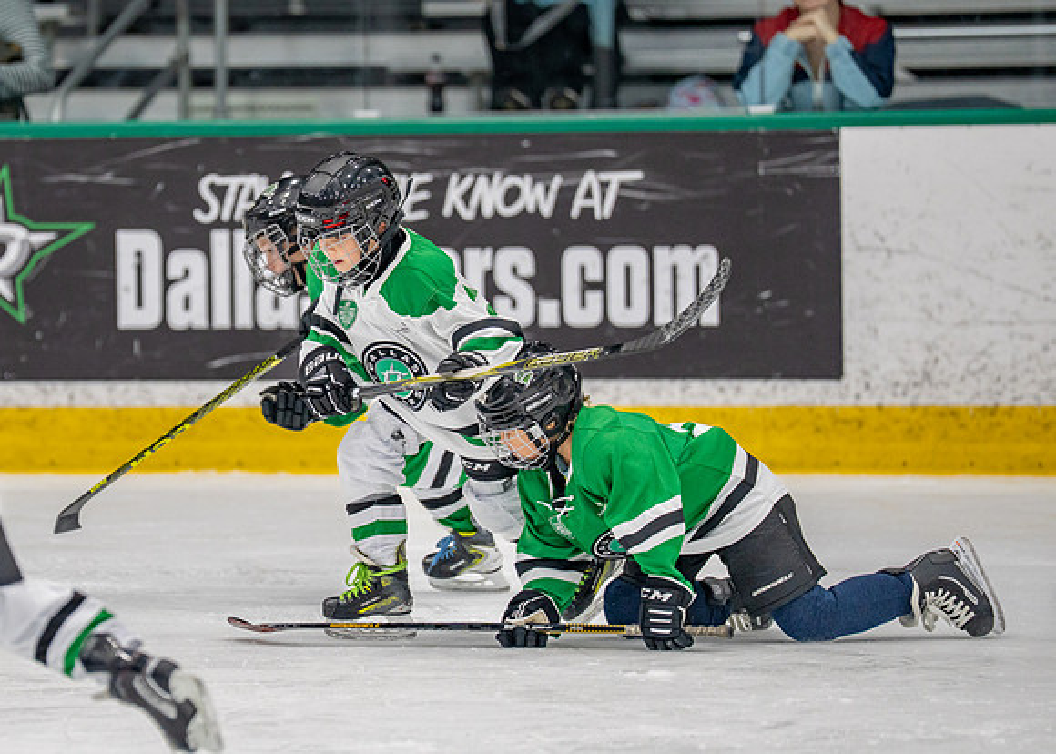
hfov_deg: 6.8
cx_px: 272
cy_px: 349
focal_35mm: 298
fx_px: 8938
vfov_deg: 4.8
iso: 1000
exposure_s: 1/1250
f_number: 2.8
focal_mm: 194
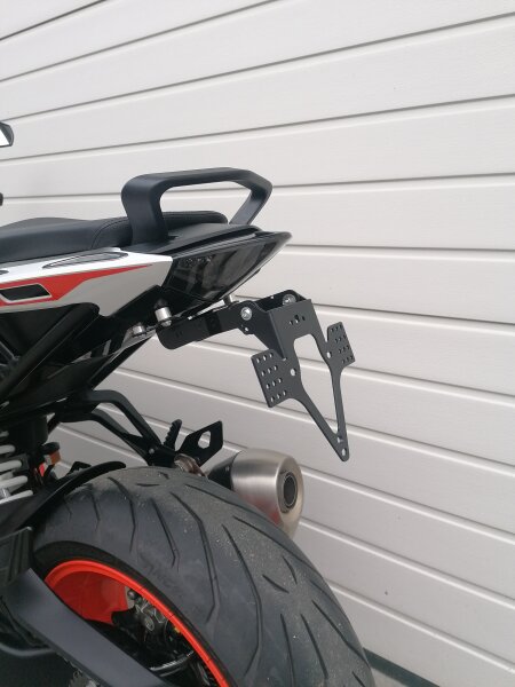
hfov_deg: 51.4
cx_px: 258
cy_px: 344
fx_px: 536
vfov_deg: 65.3
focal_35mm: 27
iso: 100
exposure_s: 1/100
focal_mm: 4.75
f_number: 1.8
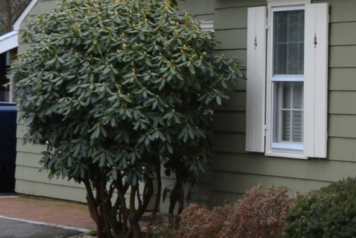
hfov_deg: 10.6
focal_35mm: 177
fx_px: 1750
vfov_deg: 7.7
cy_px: 30
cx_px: 713
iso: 400
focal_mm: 22
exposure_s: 1/100
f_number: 5
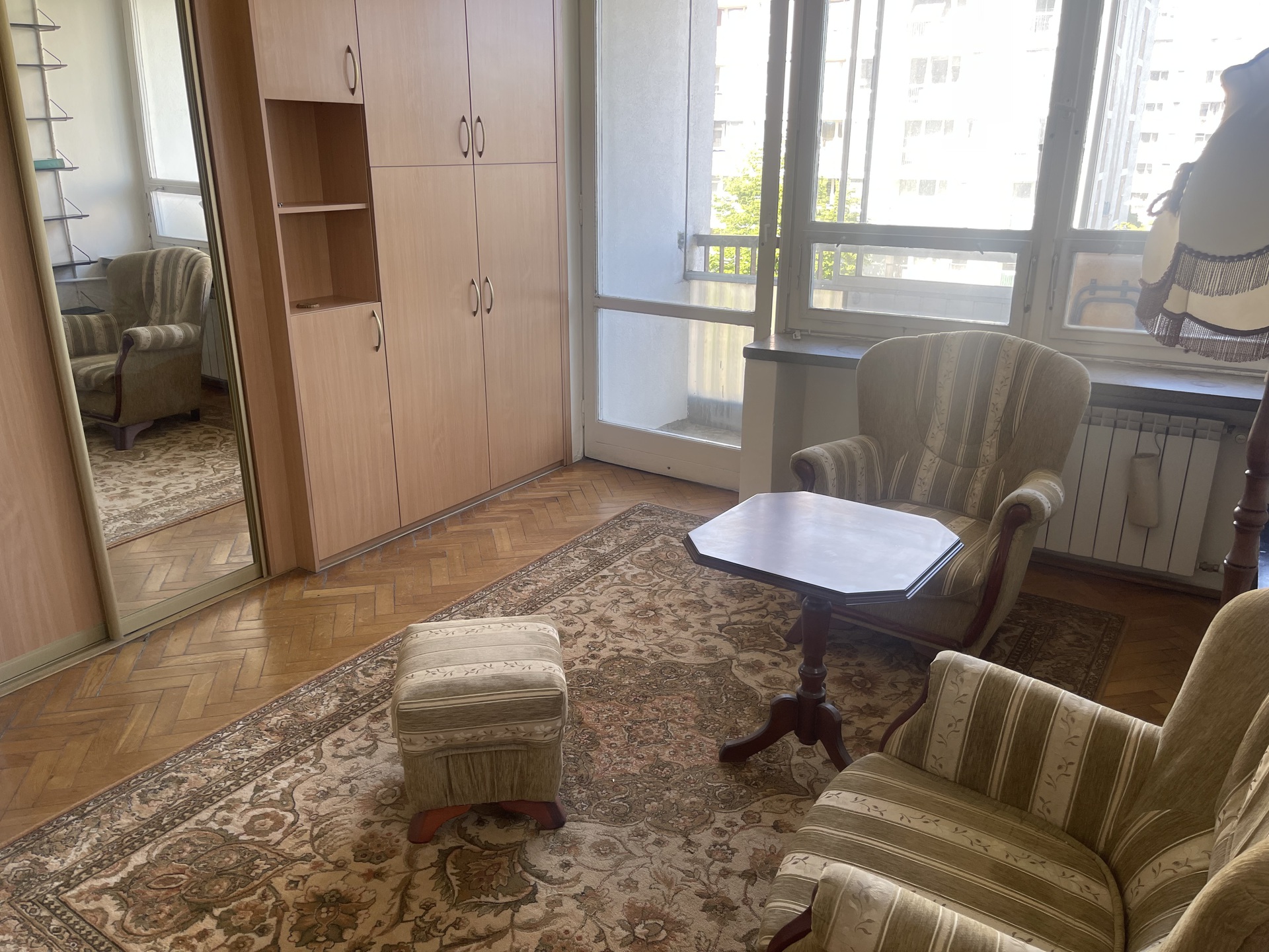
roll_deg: +0.1
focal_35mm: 26
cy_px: 476
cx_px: 634
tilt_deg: -19.0
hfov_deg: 67.3
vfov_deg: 53.1
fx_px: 953
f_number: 1.6
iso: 50
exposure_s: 1/121
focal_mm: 5.1
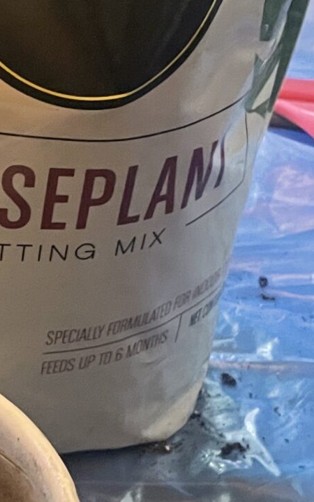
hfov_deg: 13.2
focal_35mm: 98
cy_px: 311
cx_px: -7
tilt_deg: -41.7
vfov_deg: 21.2
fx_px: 1342
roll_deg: -4.7
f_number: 1.6
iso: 500
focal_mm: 4.2
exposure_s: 1/40
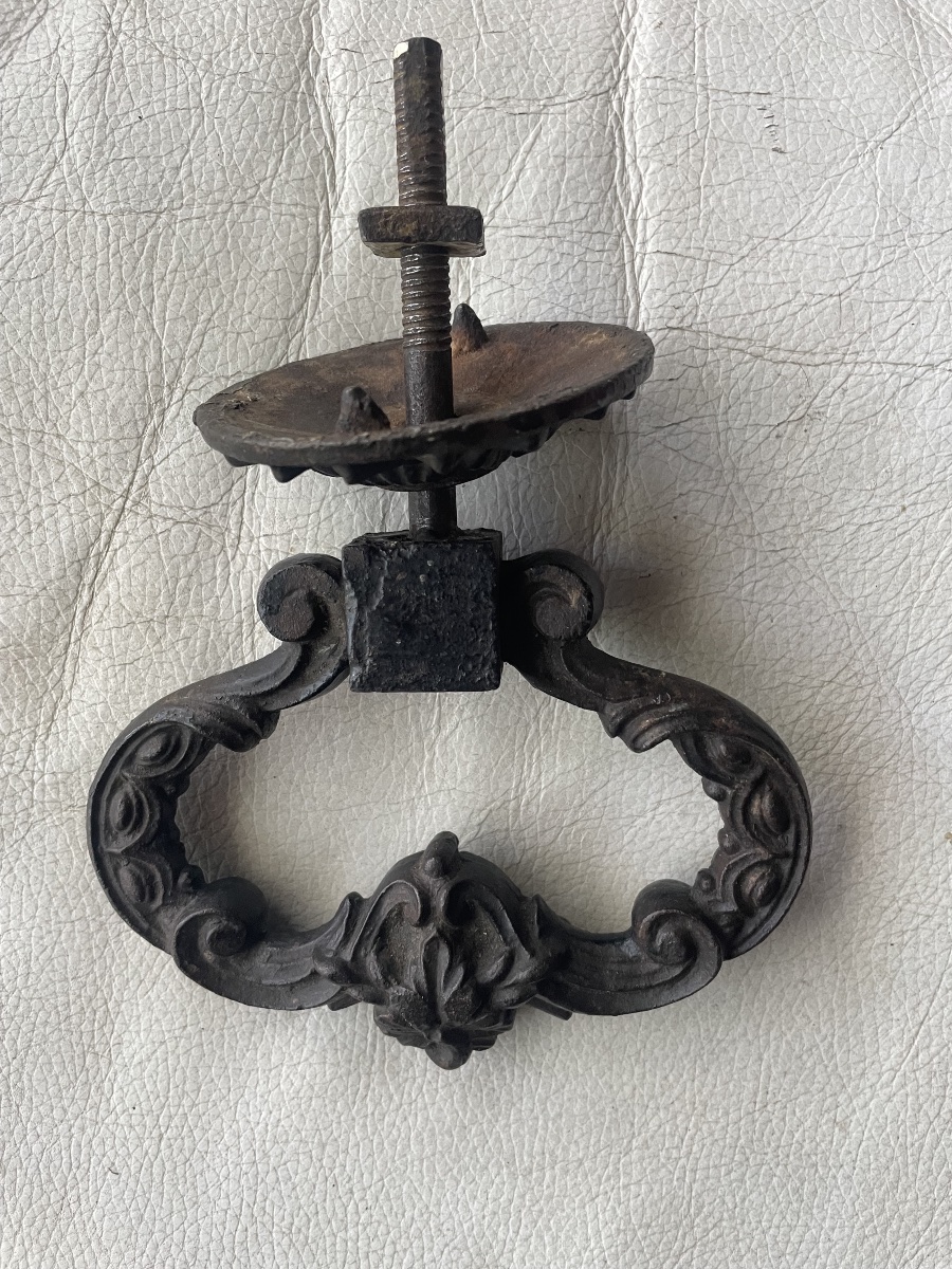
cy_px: 634
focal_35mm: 26
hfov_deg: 53.1
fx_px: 953
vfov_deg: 67.3
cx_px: 476
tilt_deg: -73.6
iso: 125
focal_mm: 4.2
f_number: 1.6
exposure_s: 1/100
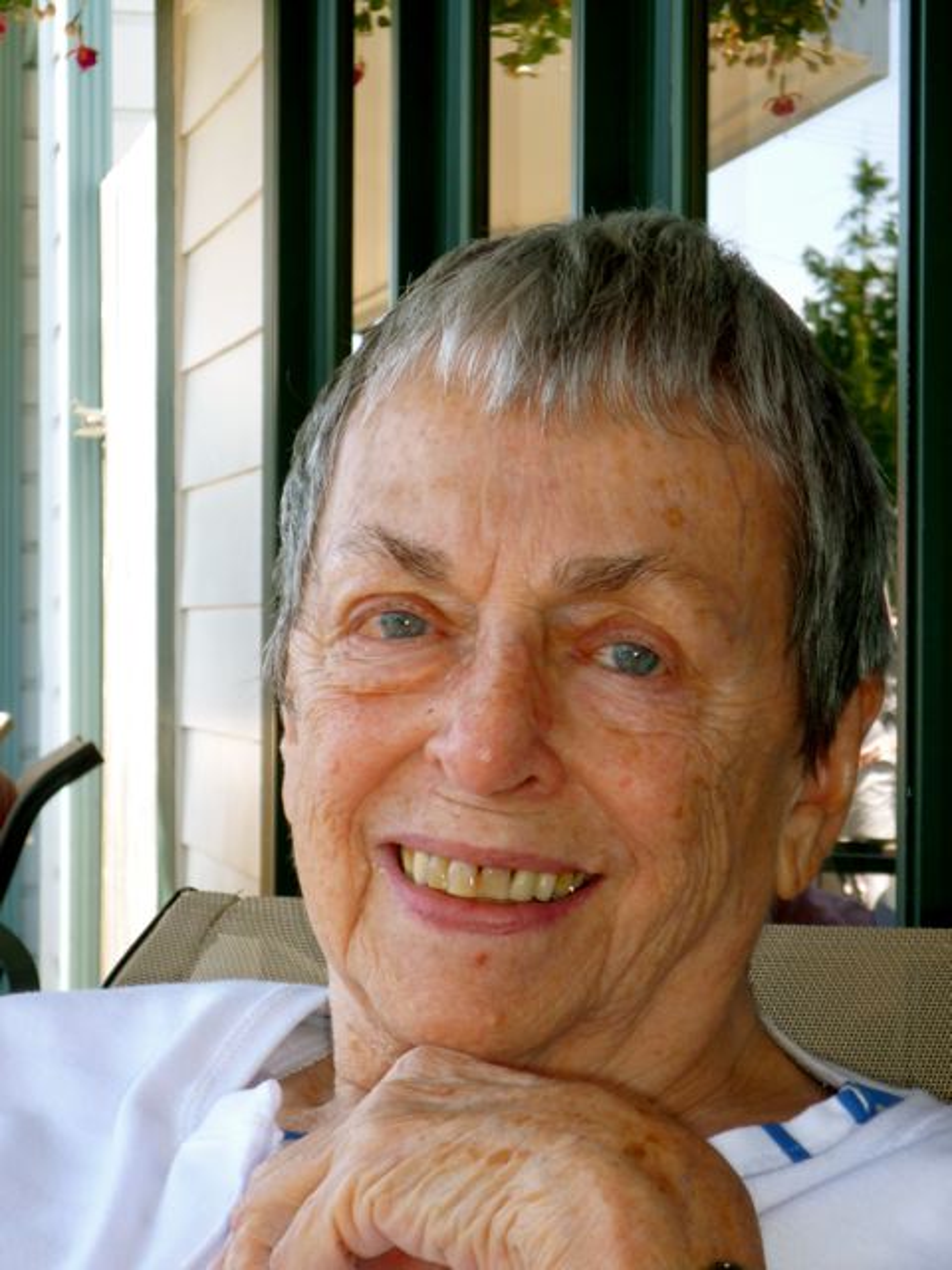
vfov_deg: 21.8
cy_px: 635
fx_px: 3300
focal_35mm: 90
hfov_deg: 16.4
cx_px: 476
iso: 100
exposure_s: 1/100
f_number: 4.9
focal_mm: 13.2
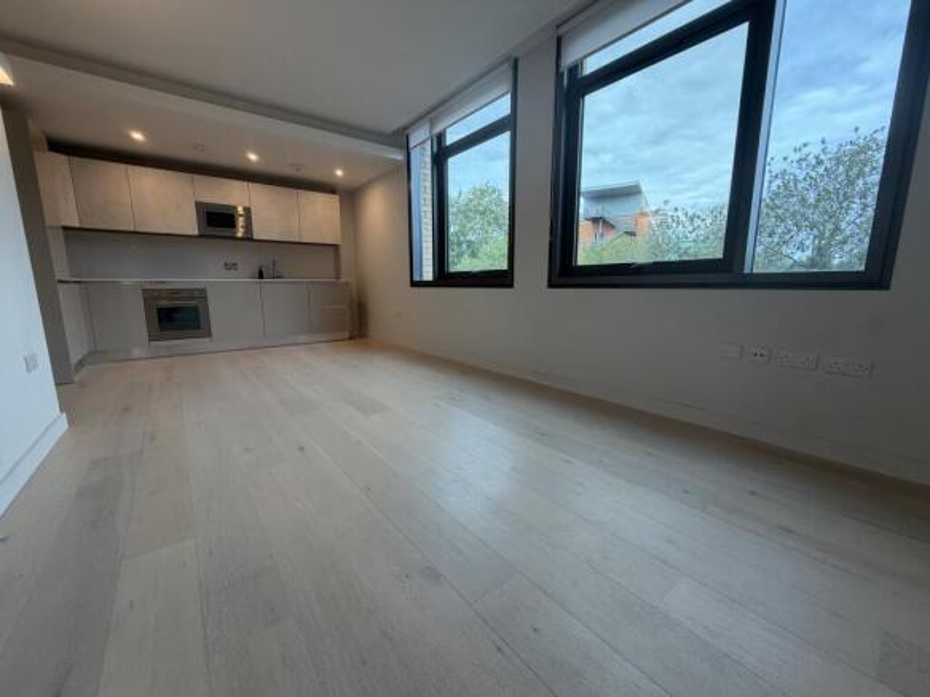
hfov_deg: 102.1
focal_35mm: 14
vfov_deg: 85.7
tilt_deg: -9.9
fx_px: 376
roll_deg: -0.1
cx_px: 465
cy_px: 348
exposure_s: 1/100
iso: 80
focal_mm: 2.22
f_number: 2.2
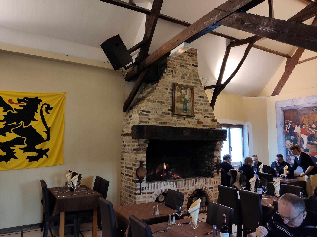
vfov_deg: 51.4
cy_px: 118
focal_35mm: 27
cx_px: 158
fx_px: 247
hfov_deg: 65.3
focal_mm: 4.75
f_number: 1.75
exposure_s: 1/50
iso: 264
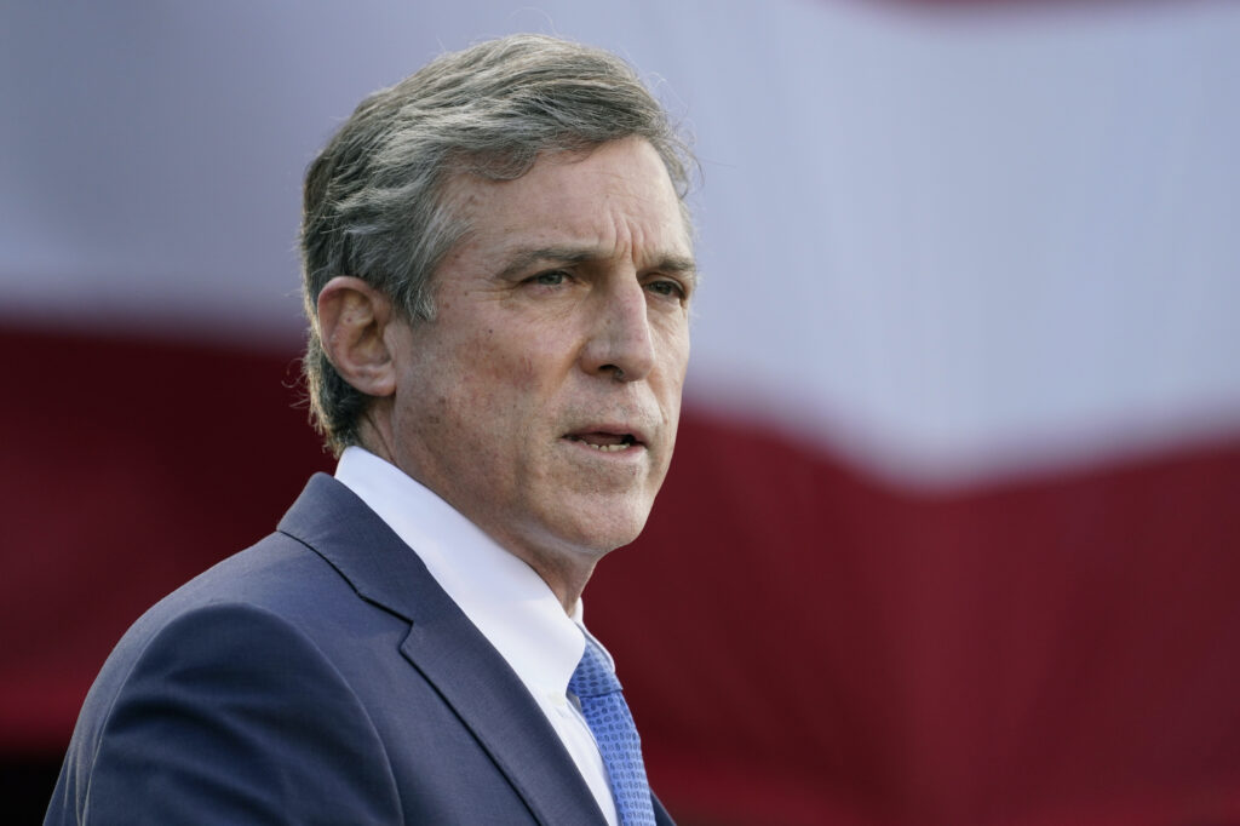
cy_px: 413
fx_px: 13153
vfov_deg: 3.6
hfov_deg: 5.4
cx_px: 620
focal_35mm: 382
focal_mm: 382
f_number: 5.6
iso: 1000
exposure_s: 1/1000
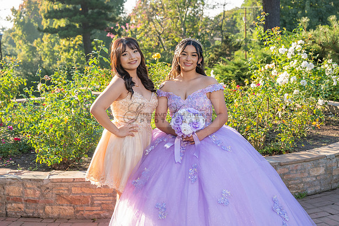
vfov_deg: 23.4
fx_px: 546
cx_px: 170
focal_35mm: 58
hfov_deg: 34.5
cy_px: 113
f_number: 5.6
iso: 200
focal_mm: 58
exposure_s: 1/200
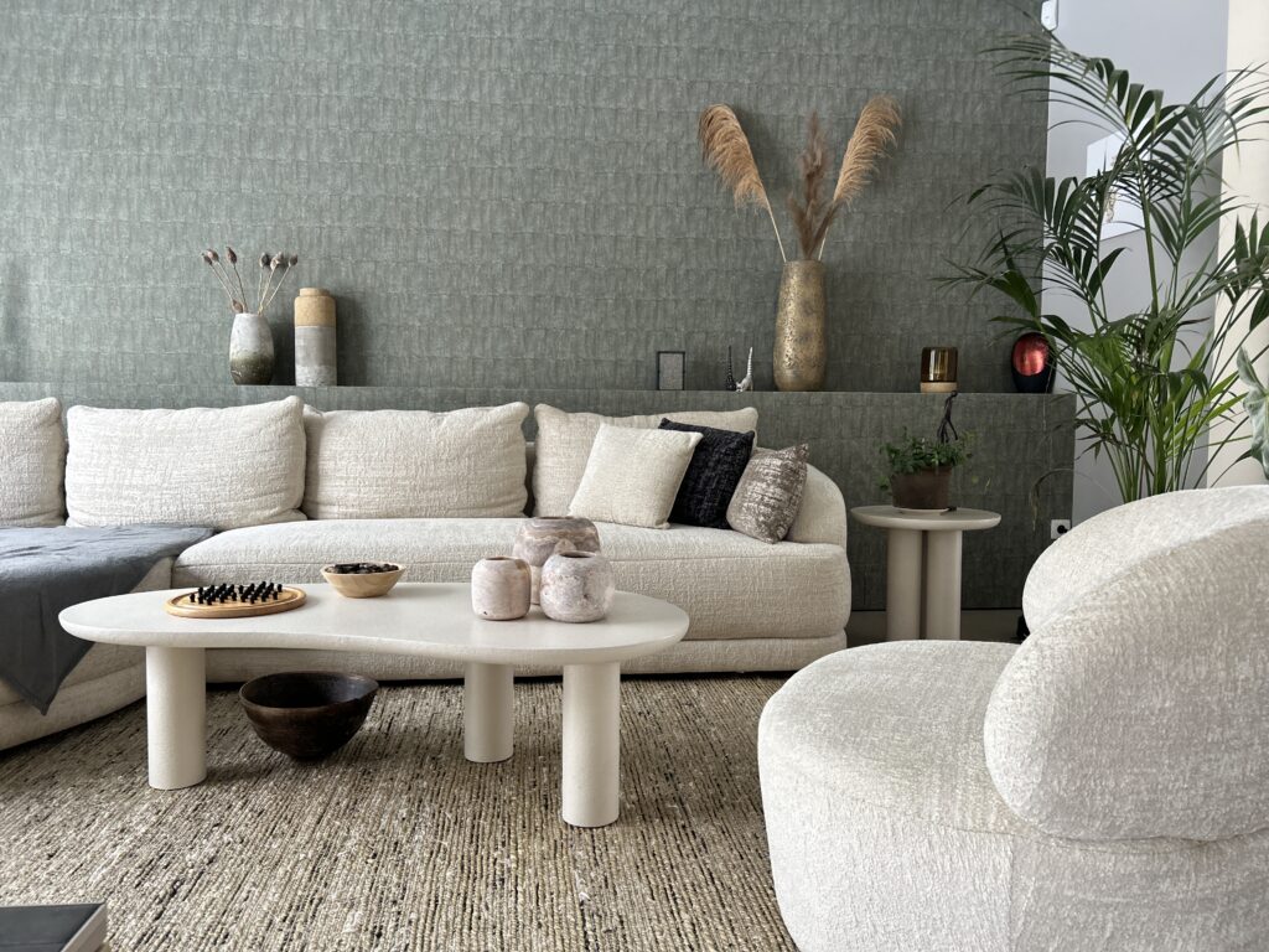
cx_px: 634
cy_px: 476
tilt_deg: -3.5
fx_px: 953
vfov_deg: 53.1
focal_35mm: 26
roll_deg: -0.2
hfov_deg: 67.3
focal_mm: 5.7
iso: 200
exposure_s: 1/60
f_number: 1.5
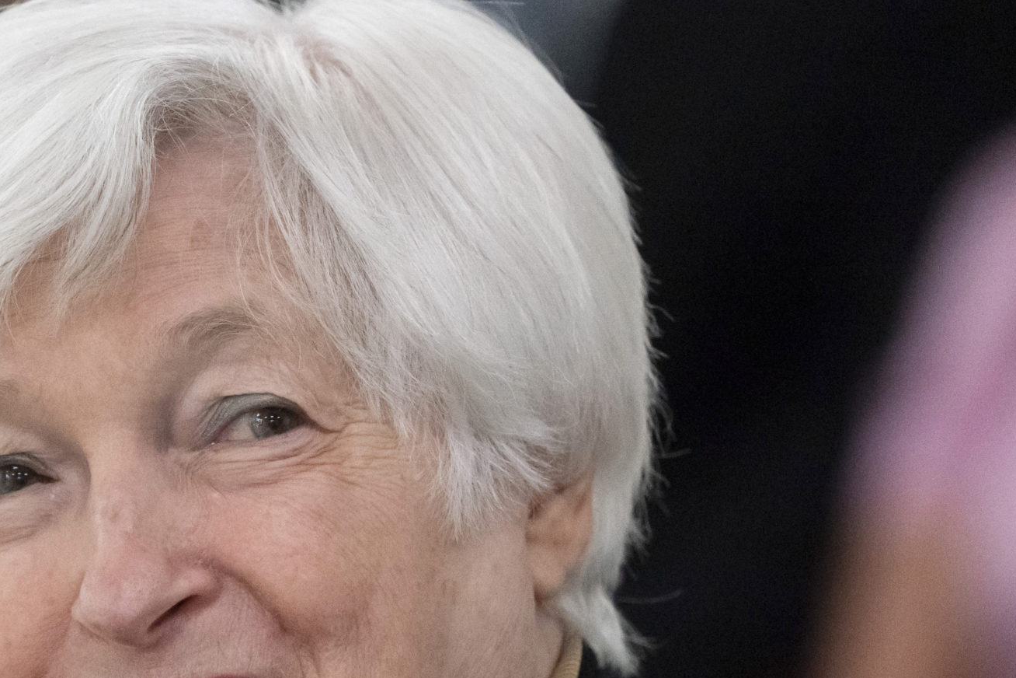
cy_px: 538
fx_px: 20431
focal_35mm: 724
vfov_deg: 1.9
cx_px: 285
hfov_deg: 2.8
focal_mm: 370
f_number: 5.6
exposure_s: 1/320
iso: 12800
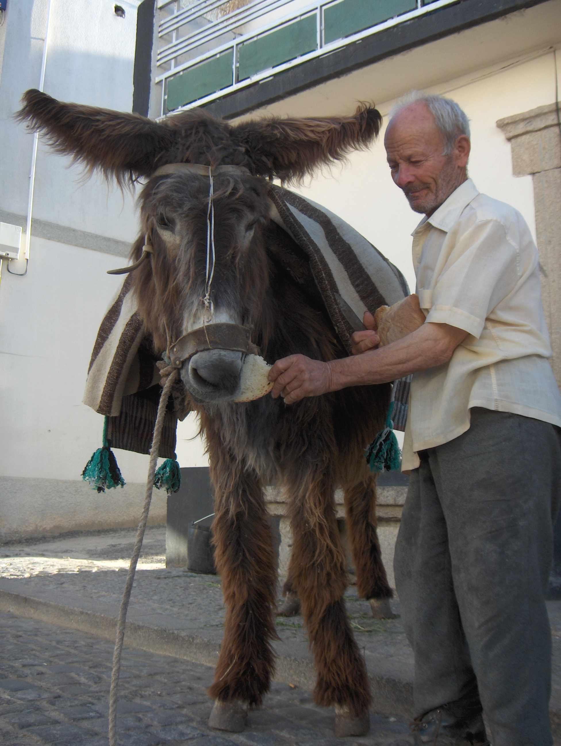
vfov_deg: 47.8
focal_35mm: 39
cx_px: 280
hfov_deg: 36.9
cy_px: 373
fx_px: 841
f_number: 2.8
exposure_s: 1/235
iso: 110
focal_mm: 8
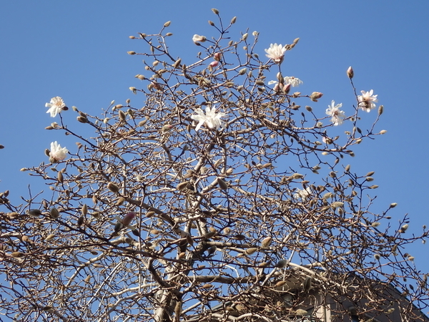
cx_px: 214
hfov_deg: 19.6
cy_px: 161
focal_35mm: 100
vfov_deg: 14.8
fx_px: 1239
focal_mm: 18
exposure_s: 1/320
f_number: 4.9
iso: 100
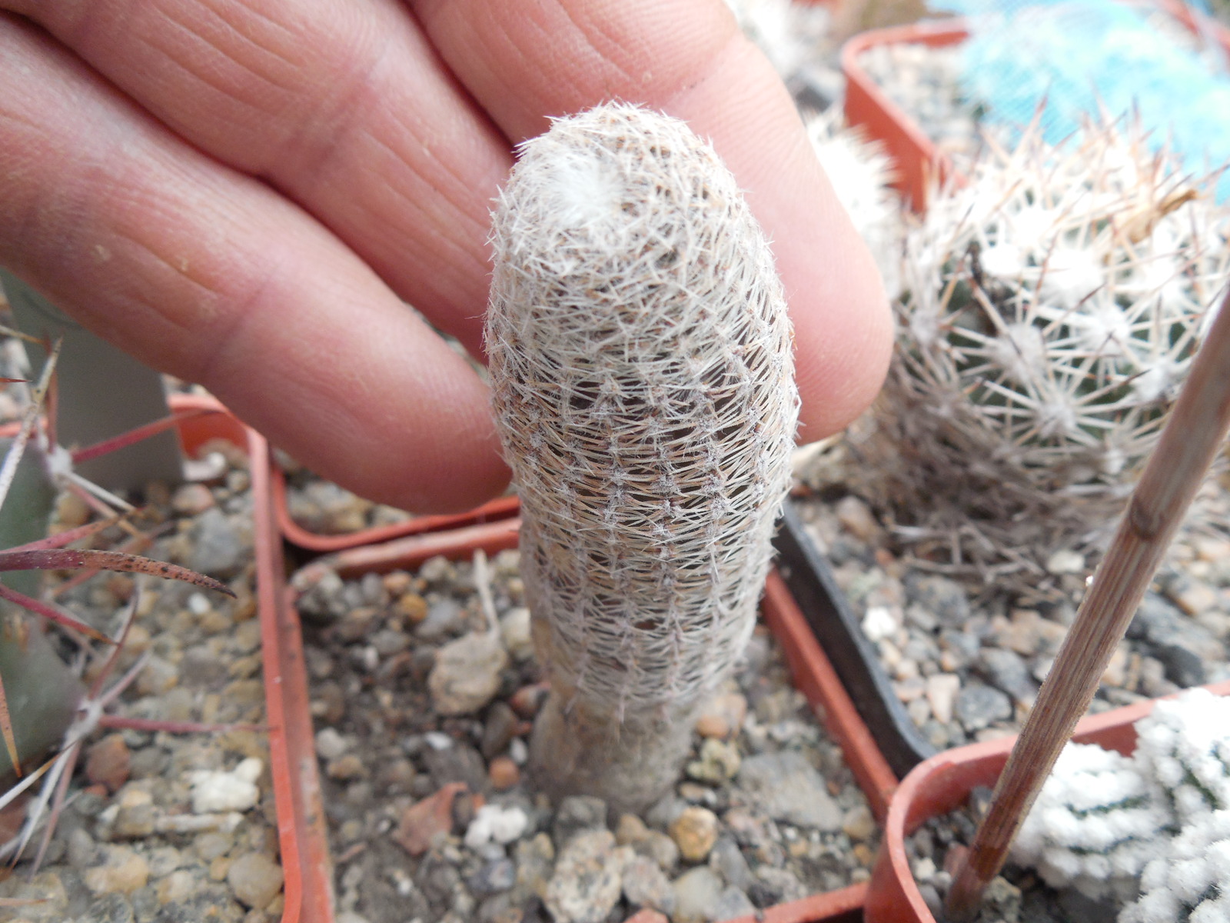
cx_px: 615
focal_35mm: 31
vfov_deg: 45.4
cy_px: 462
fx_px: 1102
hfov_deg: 58.4
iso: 220
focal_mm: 5.6
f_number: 3.6
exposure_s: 1/30
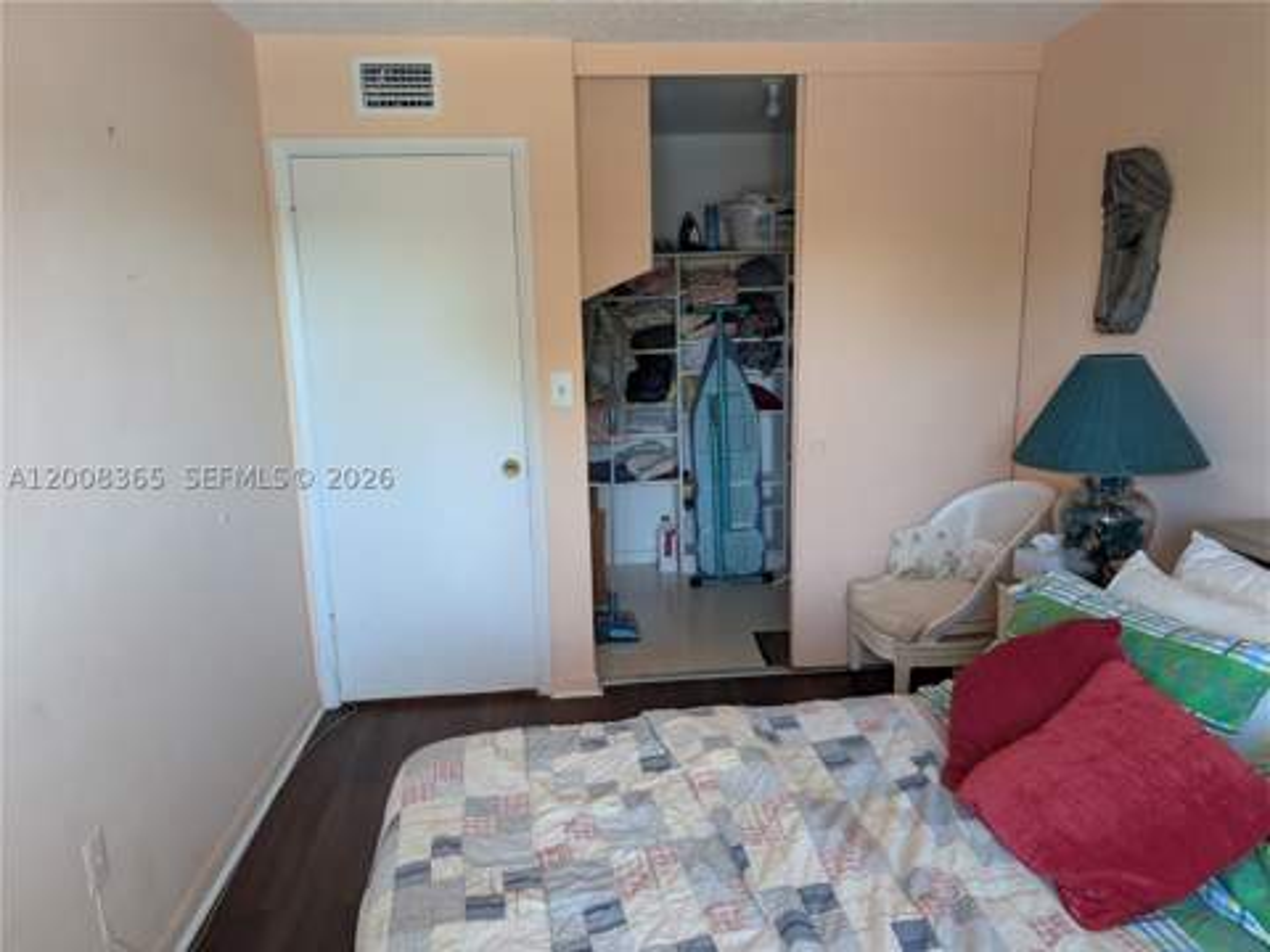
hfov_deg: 71.6
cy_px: 476
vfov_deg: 56.8
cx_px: 635
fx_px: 881
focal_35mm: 24
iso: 1201
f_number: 1.68
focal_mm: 6.9
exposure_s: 1/260
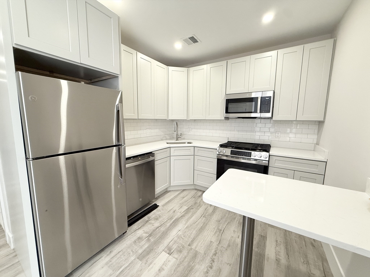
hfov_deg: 102.1
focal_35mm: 14
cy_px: 138
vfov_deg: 85.7
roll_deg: -0.3
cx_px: 185
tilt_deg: -6.3
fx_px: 150
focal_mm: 2.22
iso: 250
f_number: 2.2
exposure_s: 1/120
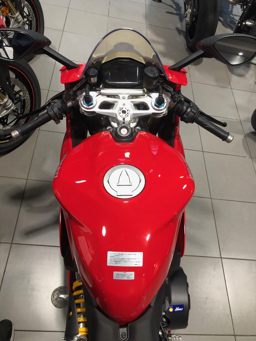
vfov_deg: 63.4
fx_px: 276
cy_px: 170
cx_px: 128
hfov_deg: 49.7
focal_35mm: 28
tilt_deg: -54.3
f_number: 1.8
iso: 40
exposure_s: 1/30
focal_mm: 3.99
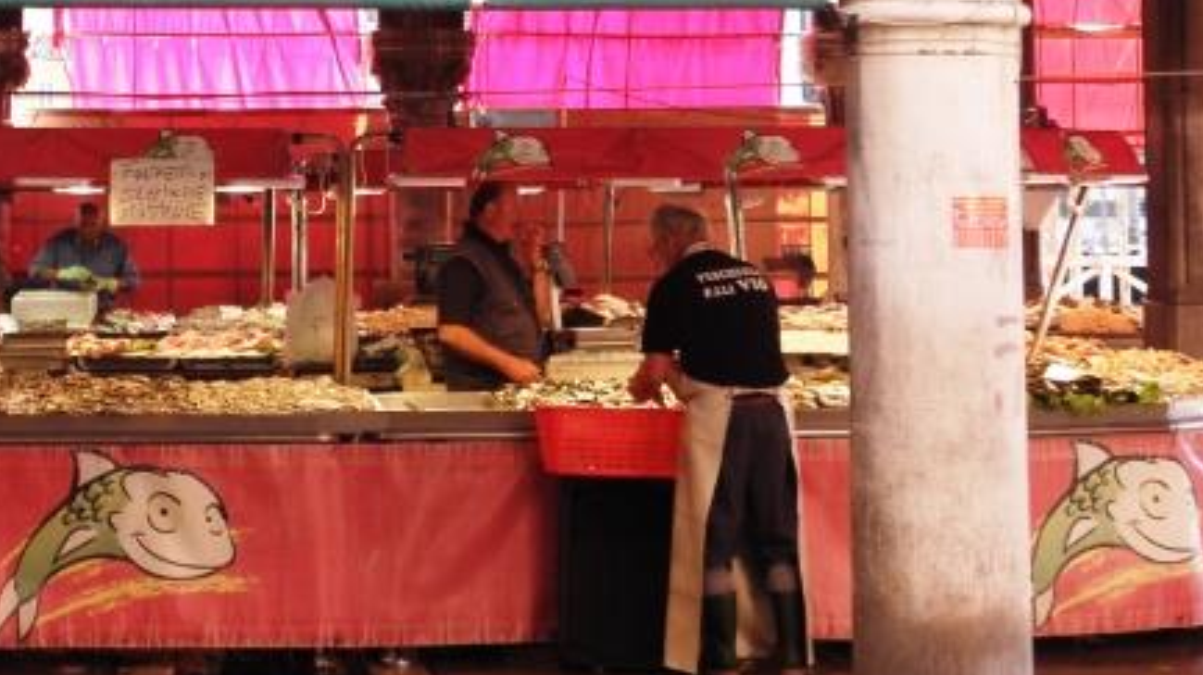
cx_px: 247
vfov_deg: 12.1
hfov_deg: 21.5
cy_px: -94
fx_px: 3124
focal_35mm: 98
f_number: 3.2
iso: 64
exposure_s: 1/50
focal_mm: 6.85
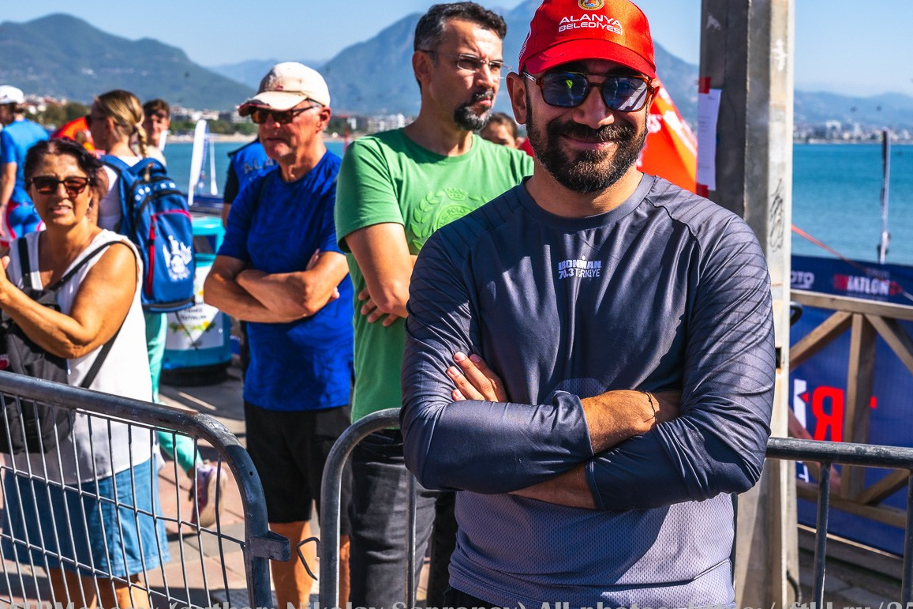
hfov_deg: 38.2
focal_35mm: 52
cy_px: 299
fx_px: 1318
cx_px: 462
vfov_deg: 26.0
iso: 320
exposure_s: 1/1600
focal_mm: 47
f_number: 8
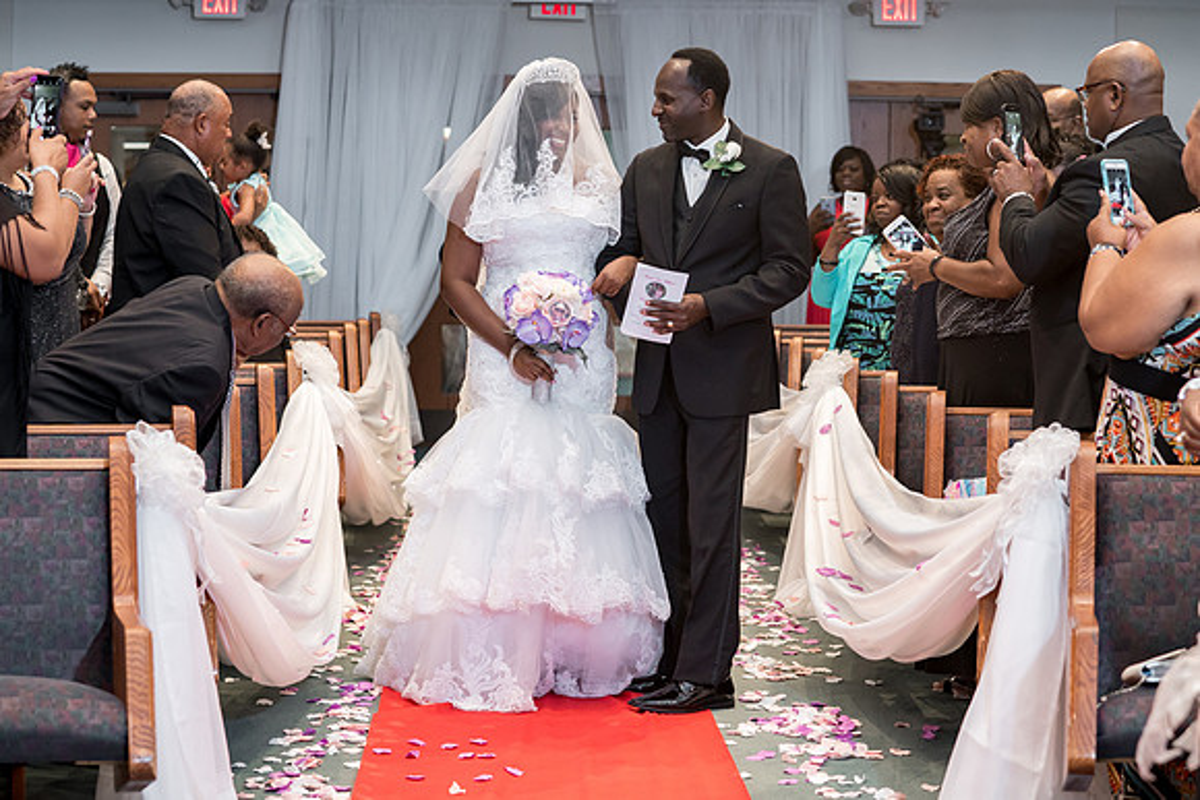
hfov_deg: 25.2
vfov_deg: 17.0
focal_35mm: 80
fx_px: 2681
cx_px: 689
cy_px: 363
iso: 1600
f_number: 4
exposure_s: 1/200
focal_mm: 70
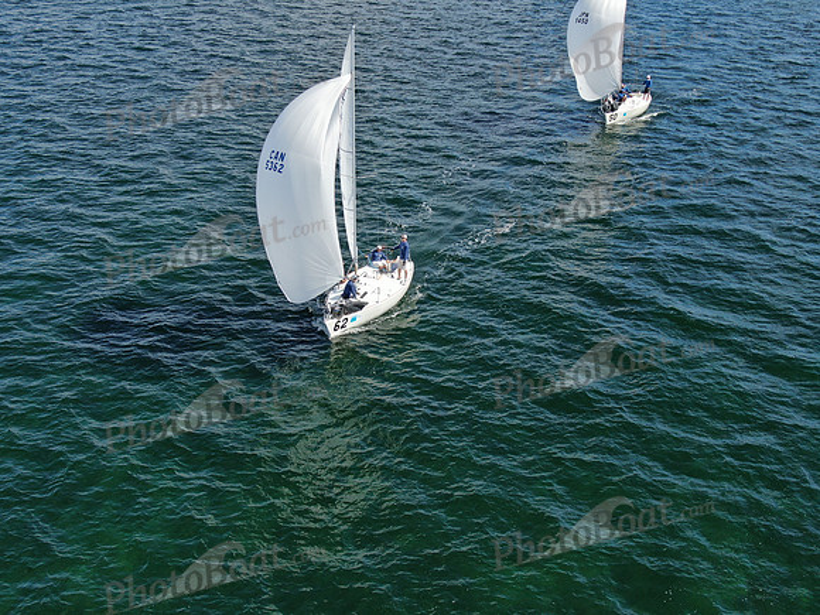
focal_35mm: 48
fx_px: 1137
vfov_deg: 30.3
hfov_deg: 39.7
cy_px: 308
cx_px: 410
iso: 100
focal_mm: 8.6
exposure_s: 1/640
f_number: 3.8
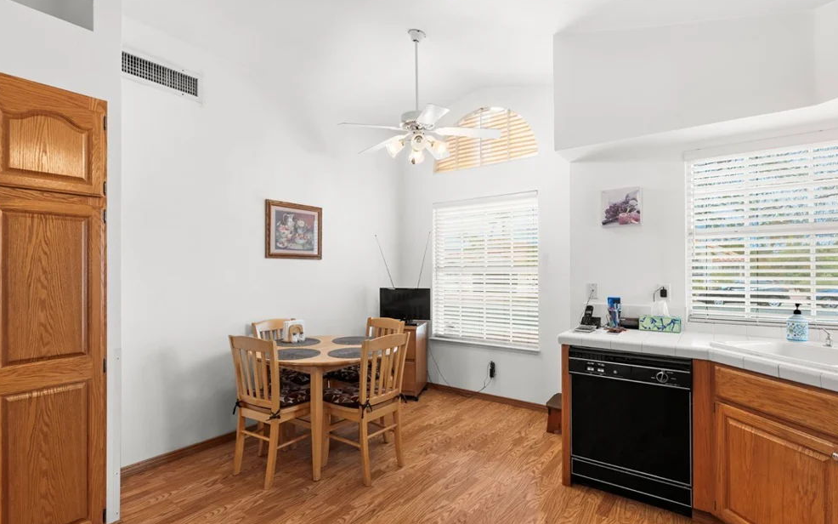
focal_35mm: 18
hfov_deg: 91.1
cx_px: 412
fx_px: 411
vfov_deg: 65.0
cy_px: 271
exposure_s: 1/10
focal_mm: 17
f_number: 8
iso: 400
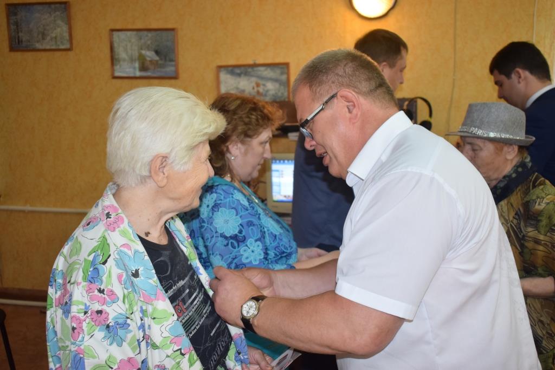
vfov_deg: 33.0
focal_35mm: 40
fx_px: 624
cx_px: 278
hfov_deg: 47.9
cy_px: 185
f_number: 4
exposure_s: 1/60
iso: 800
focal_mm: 27
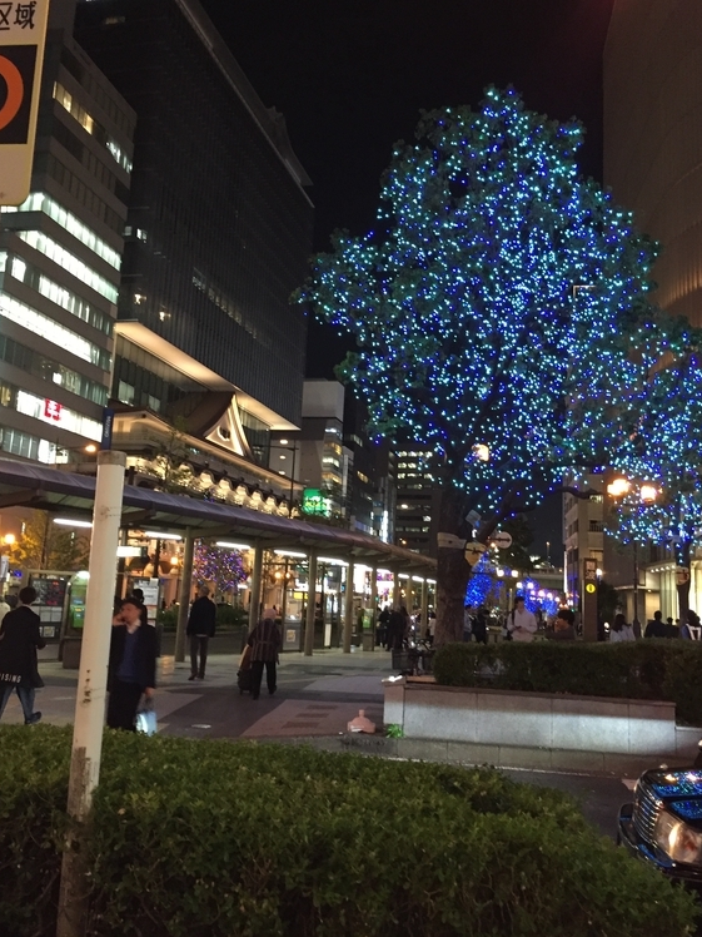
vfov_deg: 58.3
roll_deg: -1.2
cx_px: 347
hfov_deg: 45.4
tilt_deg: +11.4
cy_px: 441
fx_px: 838
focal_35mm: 31
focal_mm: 4.15
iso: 250
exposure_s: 1/20
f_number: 2.2
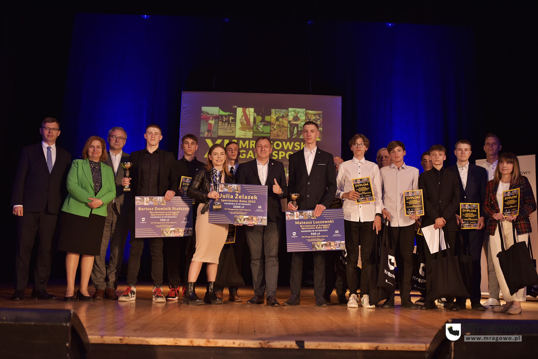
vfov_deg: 37.9
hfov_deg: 54.4
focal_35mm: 35
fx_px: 523
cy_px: 180
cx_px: 269
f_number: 2.2
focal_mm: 35
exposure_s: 1/200
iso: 640
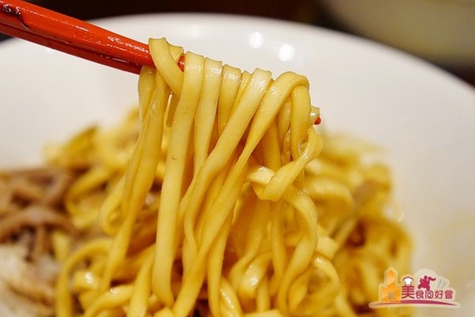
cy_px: 158
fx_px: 871
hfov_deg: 30.5
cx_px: 232
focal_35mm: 66
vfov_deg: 20.6
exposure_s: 1/60
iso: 3200
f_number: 4.5
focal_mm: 42
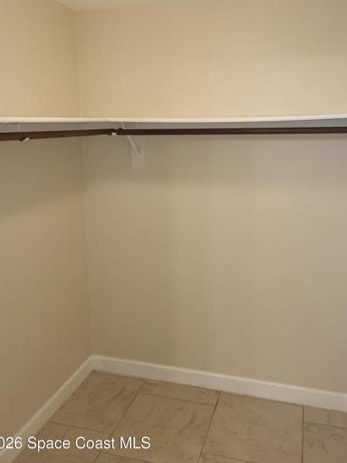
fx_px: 414
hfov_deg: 45.4
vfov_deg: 58.0
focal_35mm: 31
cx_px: 182
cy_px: 192
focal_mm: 5.4
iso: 100
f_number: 1.8
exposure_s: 1/60
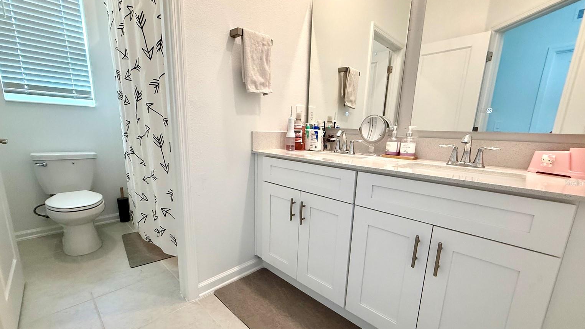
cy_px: 183
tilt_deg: -11.2
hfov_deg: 99.4
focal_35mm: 16
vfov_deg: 66.9
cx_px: 295
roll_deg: -1.2
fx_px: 248
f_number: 2.2
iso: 125
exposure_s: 1/120
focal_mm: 2.22
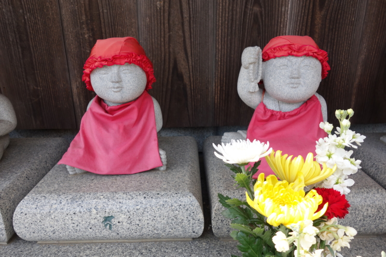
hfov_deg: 65.5
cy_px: 128
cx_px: 193
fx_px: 300
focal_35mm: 28
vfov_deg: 46.4
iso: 125
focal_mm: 10.4
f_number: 4.5
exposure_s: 1/100
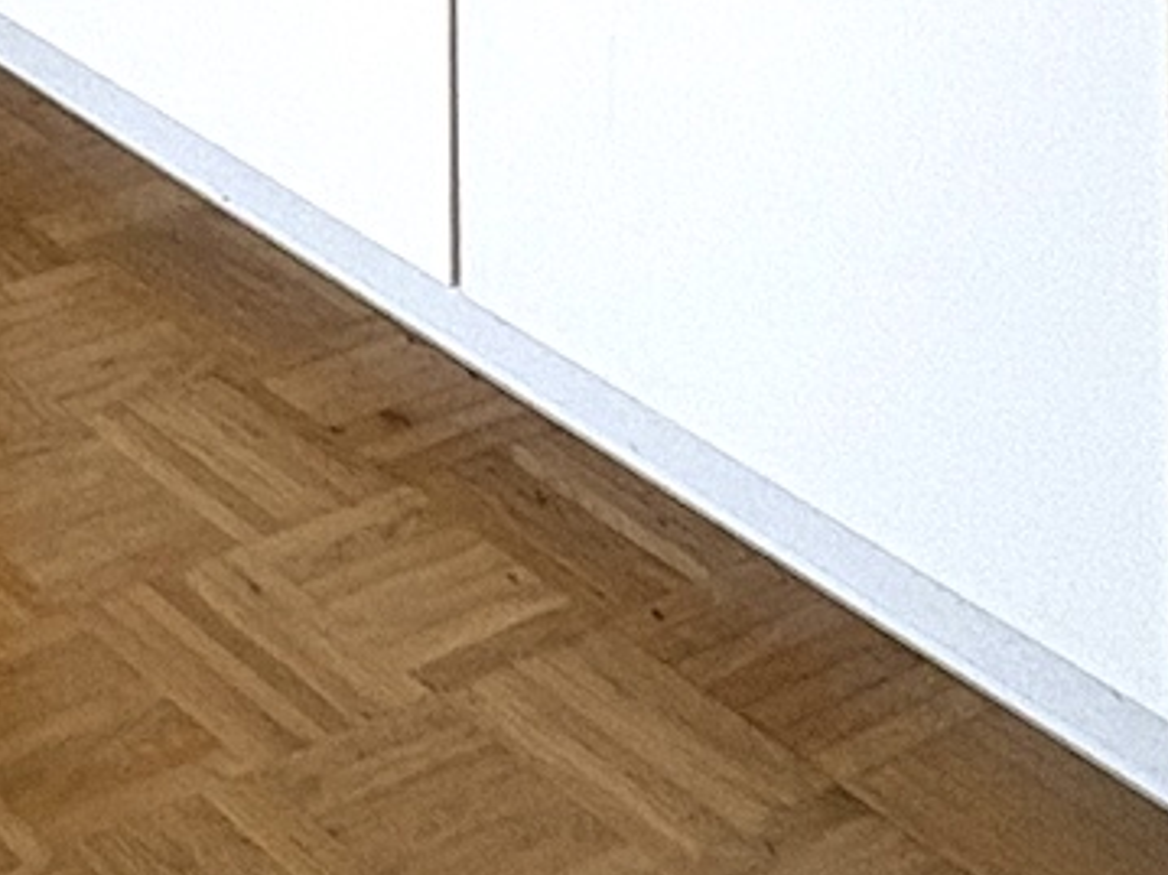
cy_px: -1275
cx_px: -901
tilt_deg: +0.7
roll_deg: +1.3
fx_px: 2800
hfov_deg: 18.6
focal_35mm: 83
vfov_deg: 13.0
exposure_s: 1/100
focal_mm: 2.22
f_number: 2.2
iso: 160
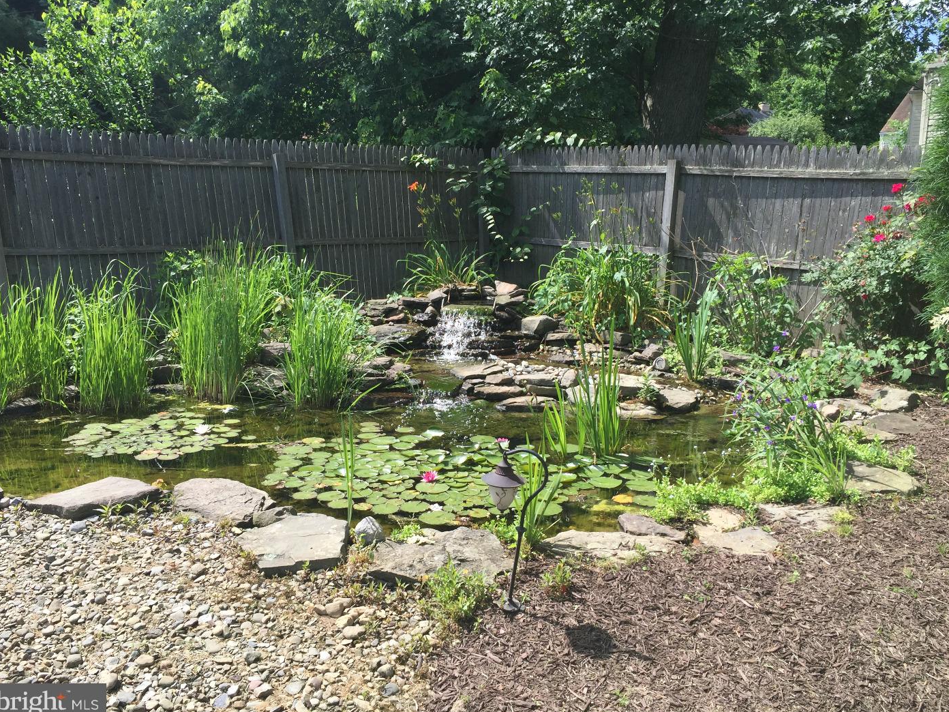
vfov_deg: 46.8
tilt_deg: -9.0
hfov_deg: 60.0
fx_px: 822
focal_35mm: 30
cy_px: 355
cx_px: 478
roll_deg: -0.6
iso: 32
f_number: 2.2
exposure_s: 1/920
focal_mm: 4.15
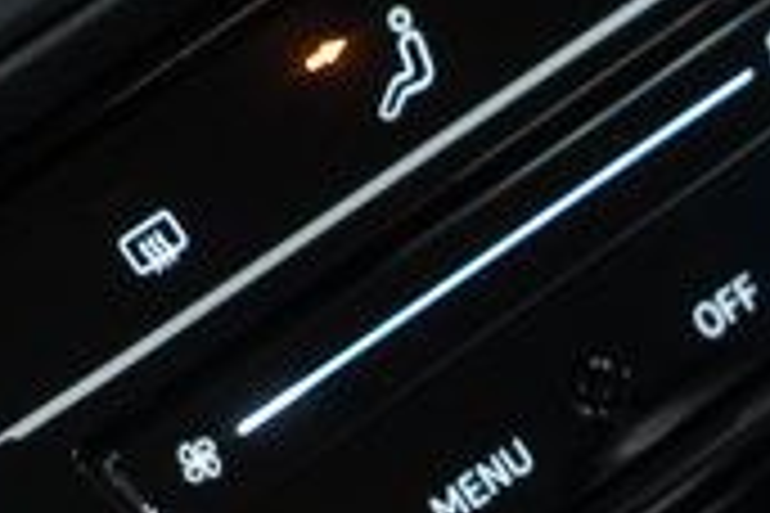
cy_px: 1195
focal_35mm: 252
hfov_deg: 7.9
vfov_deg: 5.3
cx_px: 1472
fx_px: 5390
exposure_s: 1/50
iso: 1000
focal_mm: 28
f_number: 2.8
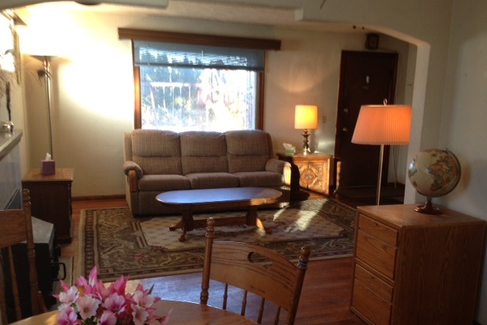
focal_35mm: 37
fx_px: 500
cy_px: 180
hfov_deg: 51.9
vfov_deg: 35.9
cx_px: 259
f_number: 2.4
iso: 50
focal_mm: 4.13
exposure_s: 1/30
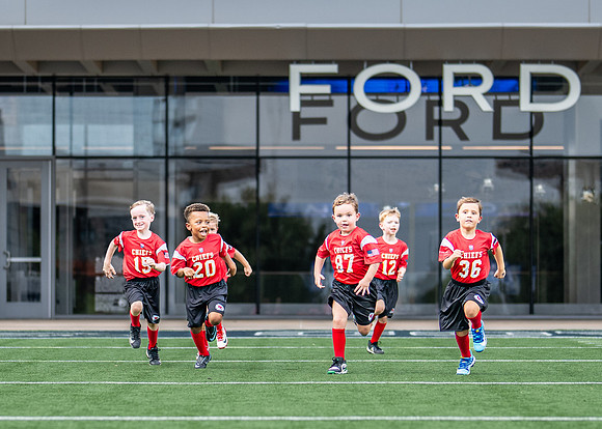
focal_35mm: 174
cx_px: 256
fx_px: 2977
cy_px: 263
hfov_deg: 11.5
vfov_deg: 8.3
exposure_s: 1/1600
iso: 100
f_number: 1.2
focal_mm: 50
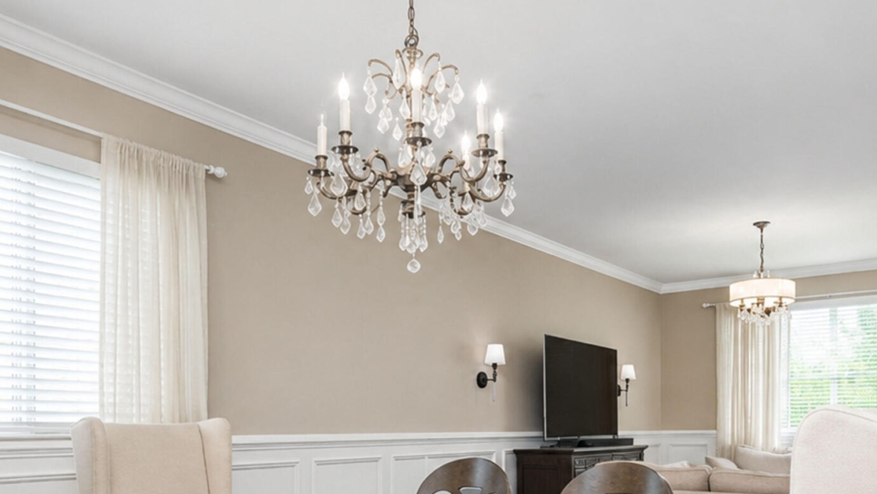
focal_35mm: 31
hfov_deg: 62.3
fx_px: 721
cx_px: 503
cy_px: 409
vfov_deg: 36.3
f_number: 4.5
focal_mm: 16
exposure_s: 1/40
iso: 64
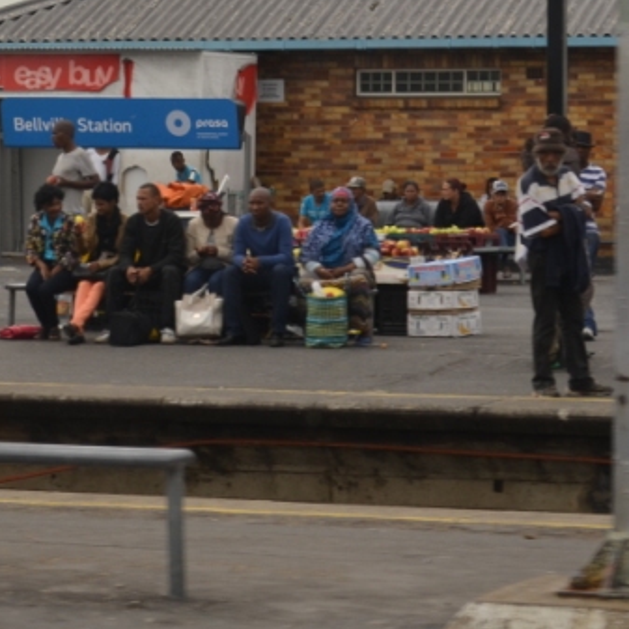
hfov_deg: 9.8
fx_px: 3659
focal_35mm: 178
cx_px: 209
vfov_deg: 9.8
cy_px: 15
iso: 200
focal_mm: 46
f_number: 6.3
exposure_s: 1/160
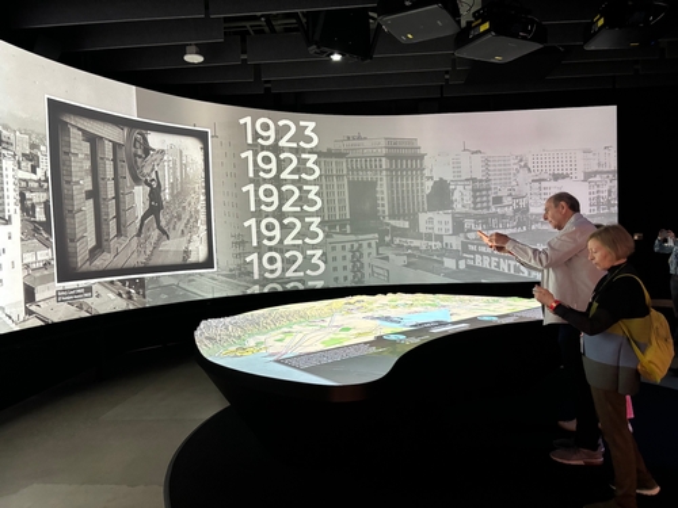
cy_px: 254
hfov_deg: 67.3
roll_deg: +0.9
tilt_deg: -2.4
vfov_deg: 53.1
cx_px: 339
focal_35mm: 26
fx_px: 509
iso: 400
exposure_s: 1/40
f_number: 1.6
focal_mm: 5.96
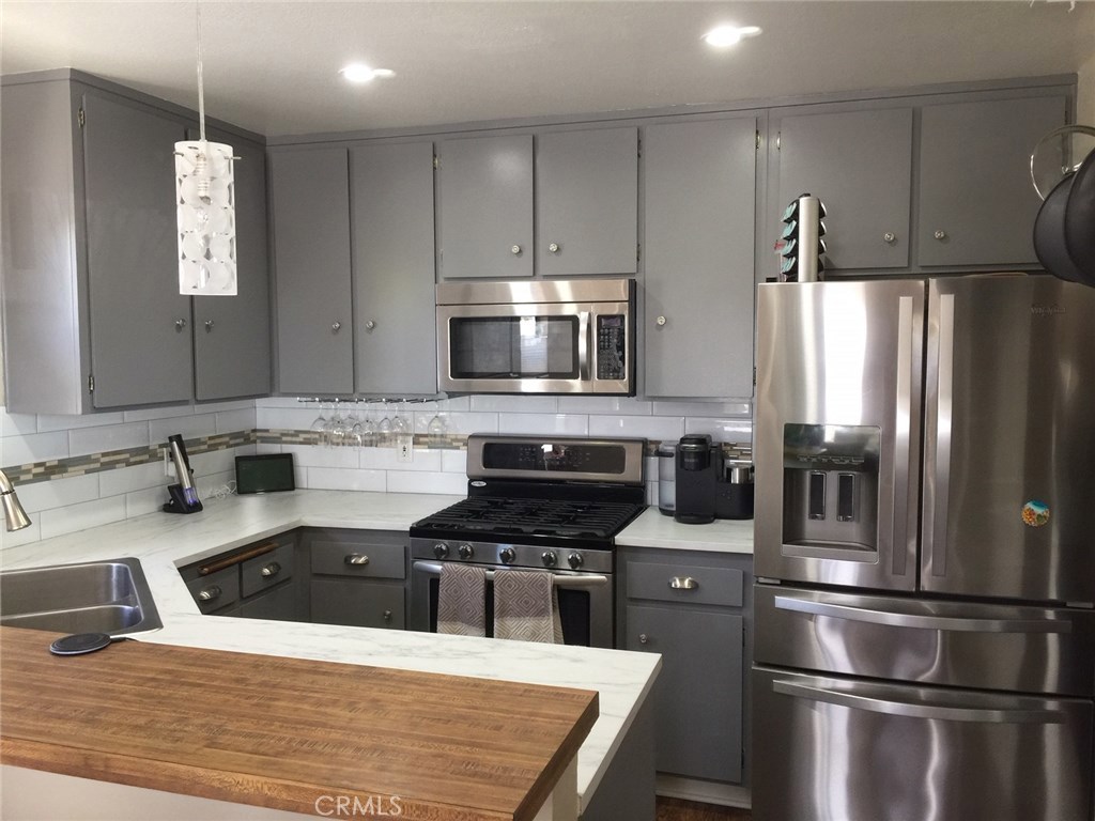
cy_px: 410
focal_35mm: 29
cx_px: 548
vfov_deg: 48.2
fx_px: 917
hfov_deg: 61.7
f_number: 2.2
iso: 50
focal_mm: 4.15
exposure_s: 1/30
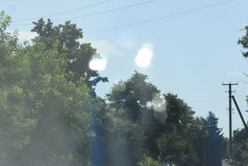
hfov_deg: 9.3
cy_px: 169
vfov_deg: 6.3
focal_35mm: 218
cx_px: 302
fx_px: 1505
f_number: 10
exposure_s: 1/400
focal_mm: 55
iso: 200
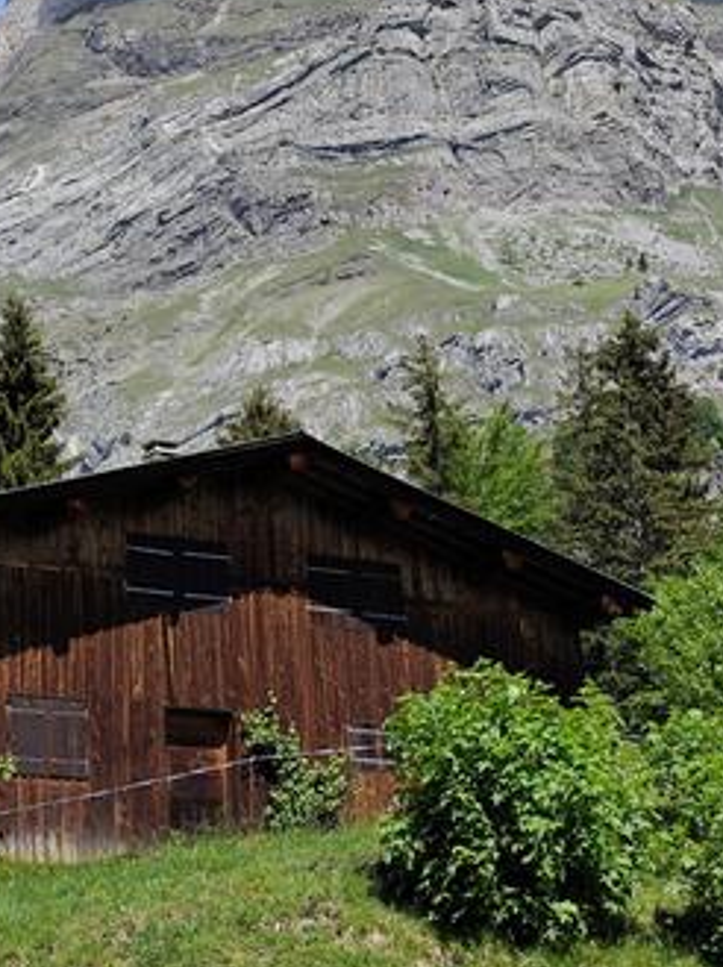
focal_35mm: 84
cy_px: 179
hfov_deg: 17.3
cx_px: 106
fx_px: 2344
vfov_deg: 22.9
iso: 50
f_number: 1.65
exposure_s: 1/1400
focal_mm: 6.19
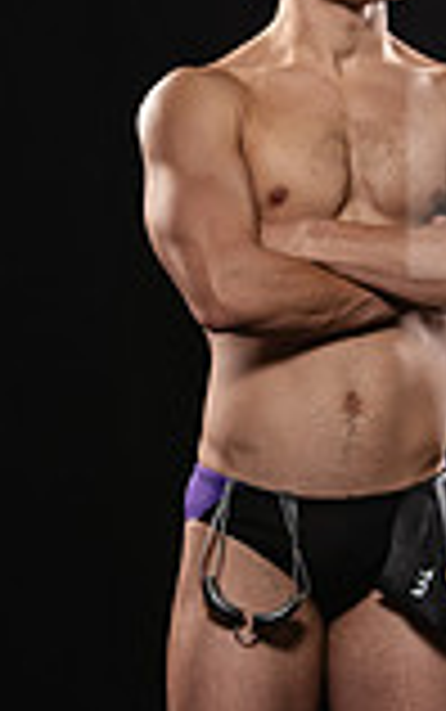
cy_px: 364
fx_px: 5358
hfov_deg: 4.8
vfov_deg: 7.6
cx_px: 338
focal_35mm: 276
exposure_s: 1/200
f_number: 6.3
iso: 400
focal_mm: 95
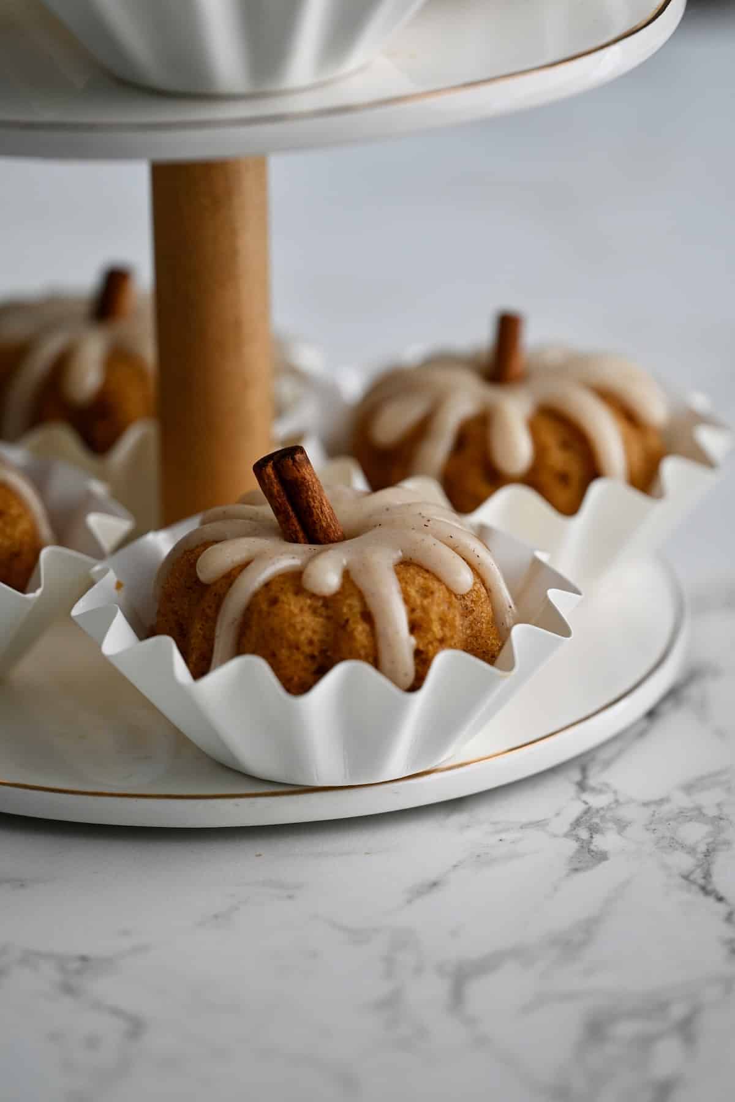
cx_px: 368
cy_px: 551
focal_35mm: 158
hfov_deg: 8.7
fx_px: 4823
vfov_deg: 13.0
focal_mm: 105
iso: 400
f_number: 3
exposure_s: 1/200
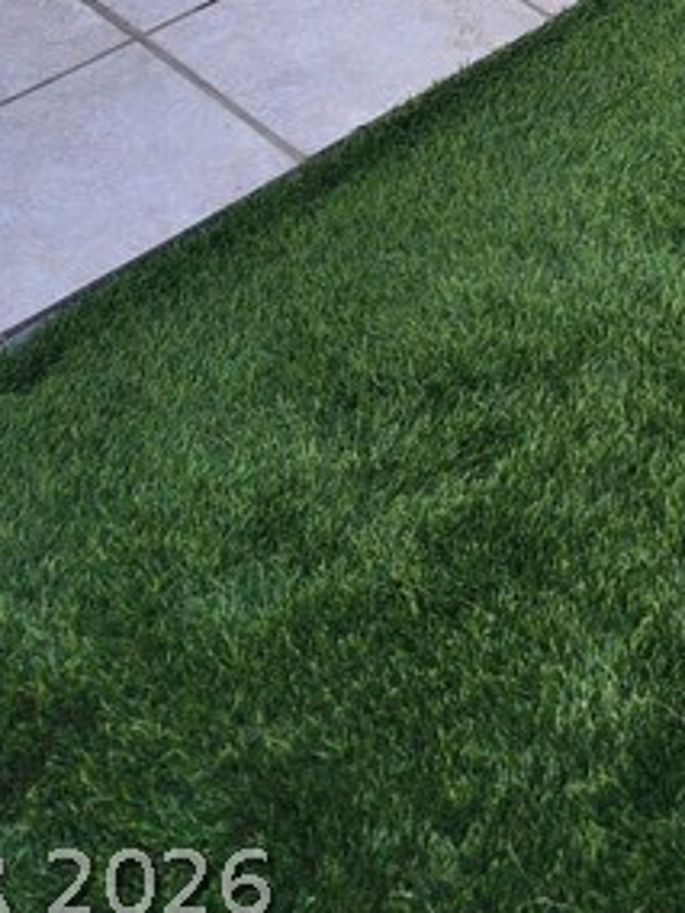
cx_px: 1045
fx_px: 2190
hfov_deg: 16.2
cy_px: -688
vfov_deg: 18.7
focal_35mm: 83
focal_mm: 6.4
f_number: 1.8
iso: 25
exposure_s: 1/120
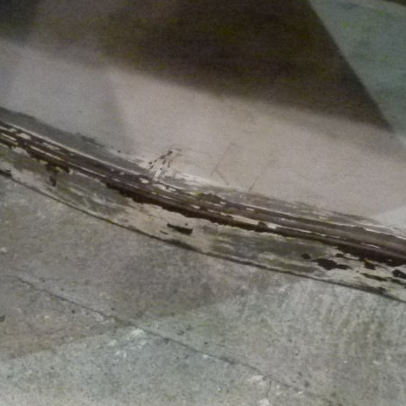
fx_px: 770
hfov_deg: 29.5
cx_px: 159
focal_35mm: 58
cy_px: 105
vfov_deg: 29.1
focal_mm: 4.5
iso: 1000
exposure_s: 1/15
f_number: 2.8
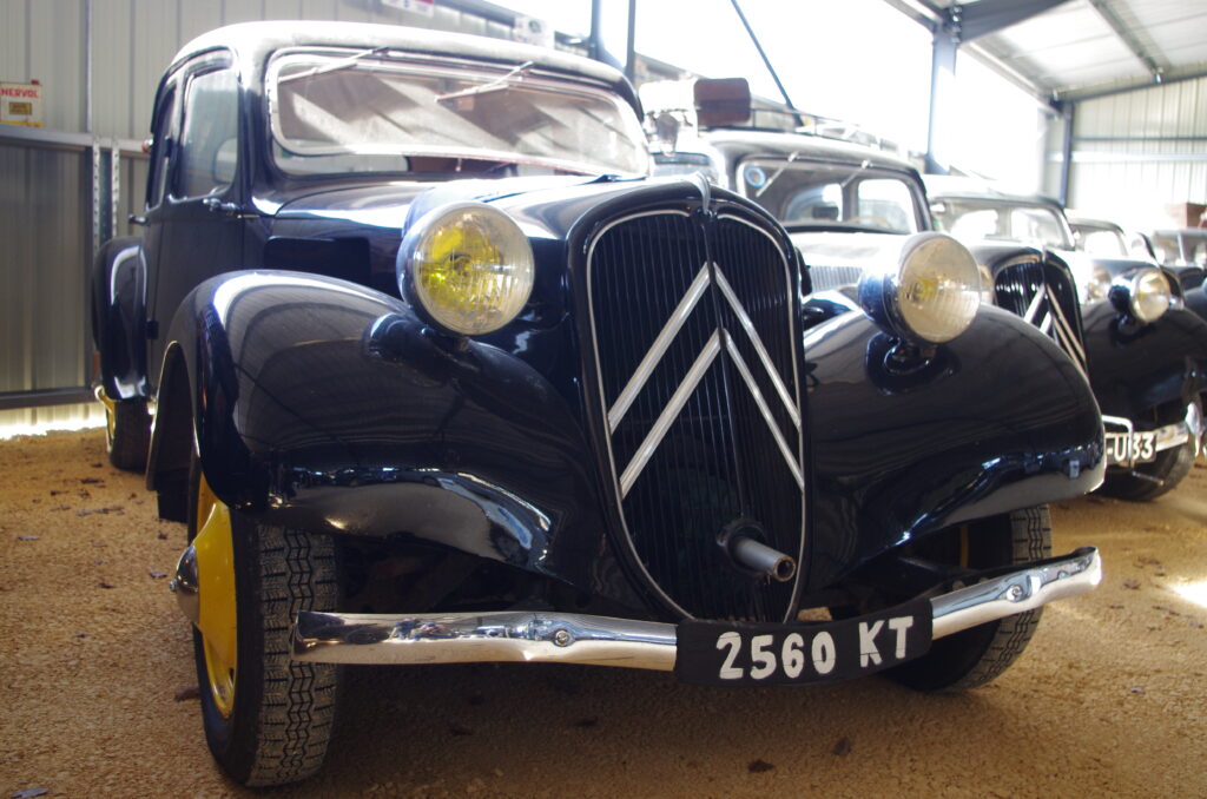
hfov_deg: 52.5
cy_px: 400
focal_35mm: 37
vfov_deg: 36.2
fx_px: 1223
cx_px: 604
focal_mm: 24.38
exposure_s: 1/50
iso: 400
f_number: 4
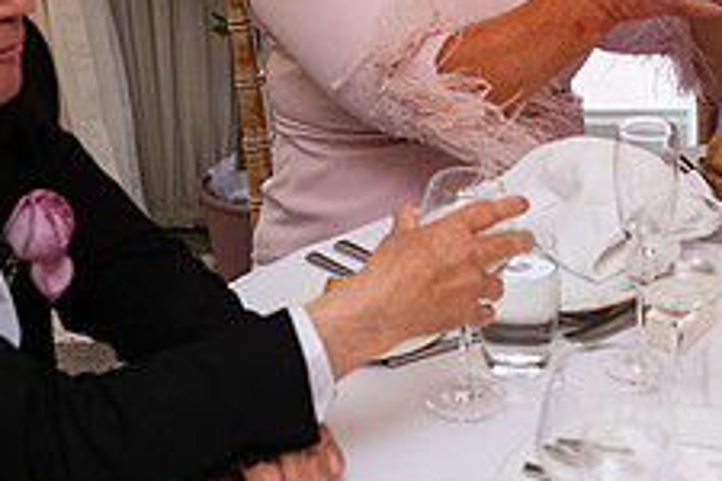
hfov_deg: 20.8
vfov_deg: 13.7
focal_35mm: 98
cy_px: -30
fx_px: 1965
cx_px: 436
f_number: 3.5
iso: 1000
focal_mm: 38
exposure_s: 1/160
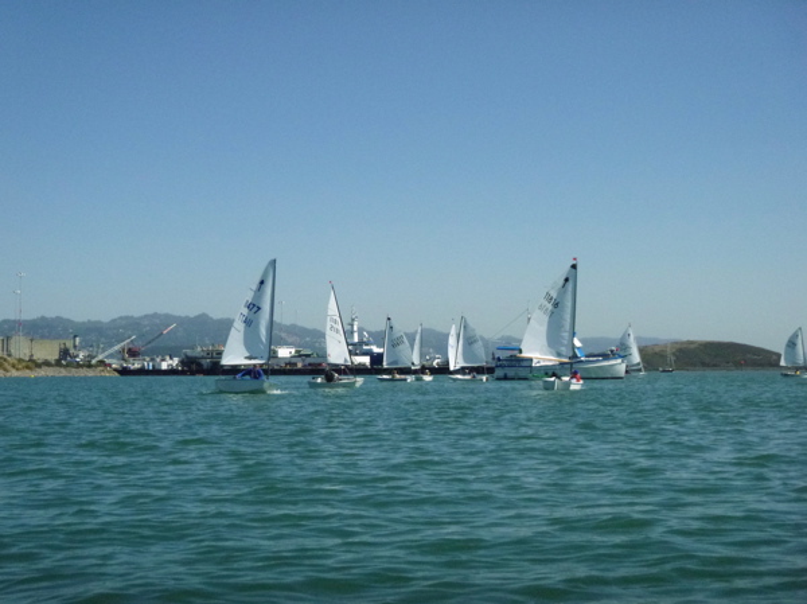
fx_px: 1444
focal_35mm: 62
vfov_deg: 23.6
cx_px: 404
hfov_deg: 31.2
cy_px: 302
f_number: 11
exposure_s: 1/640
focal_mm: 11.1
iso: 400
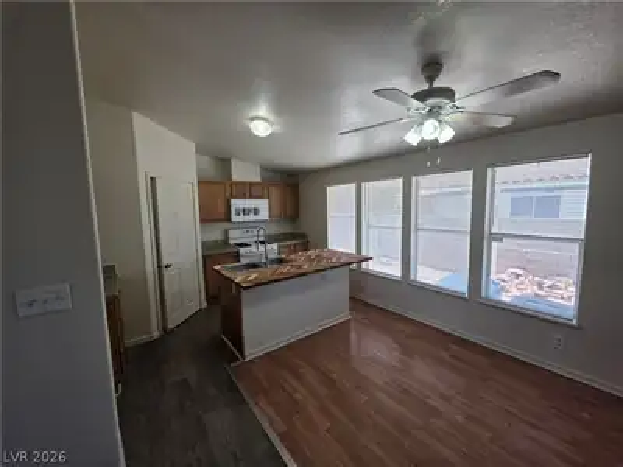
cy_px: 234
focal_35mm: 13
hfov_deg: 106.2
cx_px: 312
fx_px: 234
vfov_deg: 89.9
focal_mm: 2.2
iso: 64
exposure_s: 1/120
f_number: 1.9
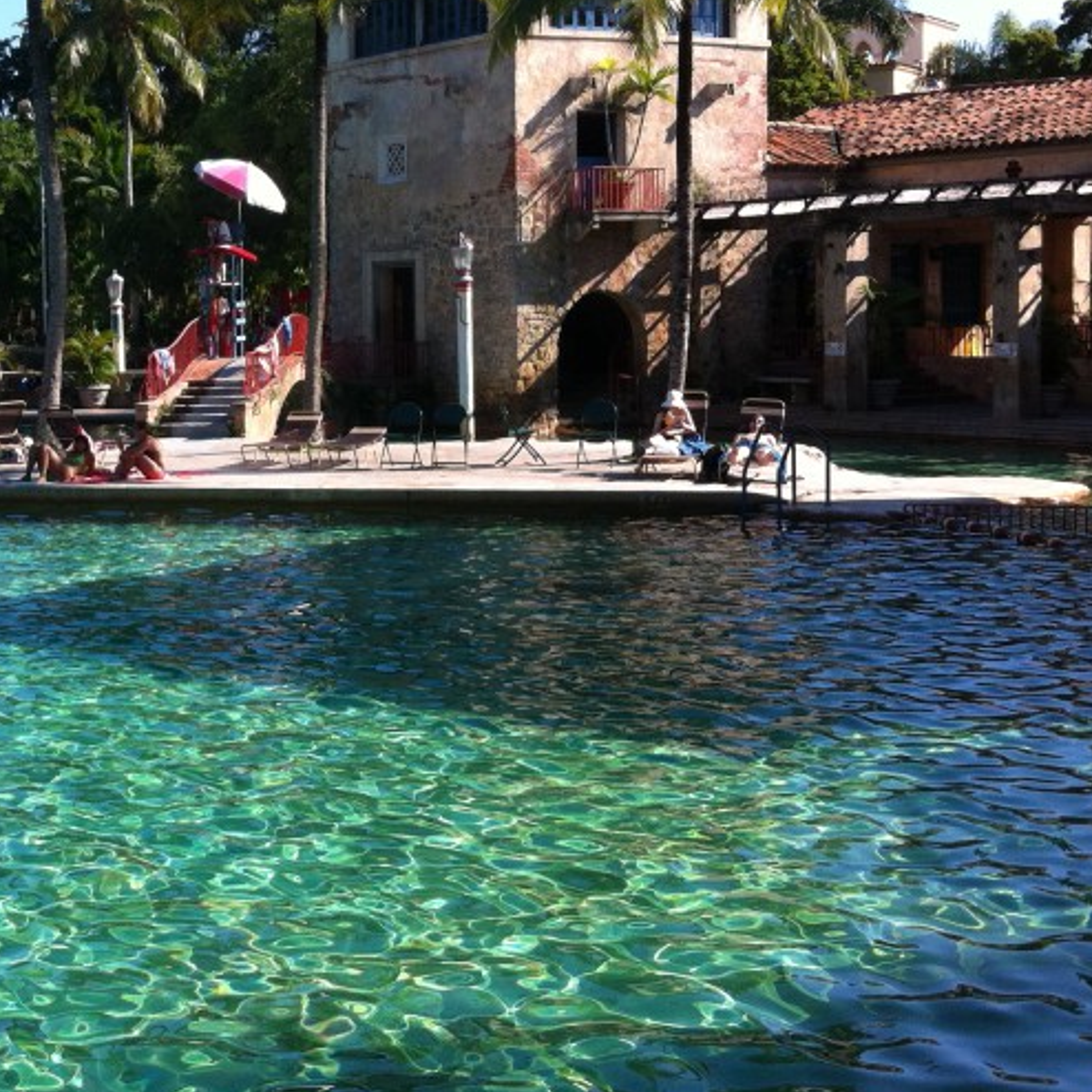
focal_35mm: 64
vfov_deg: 26.8
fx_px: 2284
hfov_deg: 25.9
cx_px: 88
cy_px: 422
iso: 80
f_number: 2.8
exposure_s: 1/754
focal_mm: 3.85
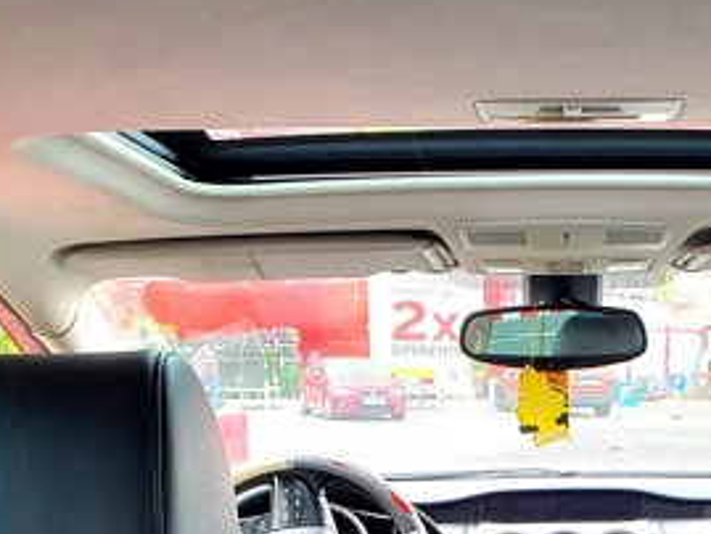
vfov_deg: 23.9
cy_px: 558
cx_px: 592
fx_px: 1192
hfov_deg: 32.1
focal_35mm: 58
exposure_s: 1/161
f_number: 2.4
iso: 50
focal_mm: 4.3
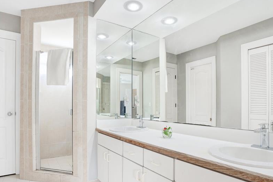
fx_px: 159
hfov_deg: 81.1
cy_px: 110
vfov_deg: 59.0
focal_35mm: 21
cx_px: 145
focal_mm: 16
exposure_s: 1/40
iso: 500
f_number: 8
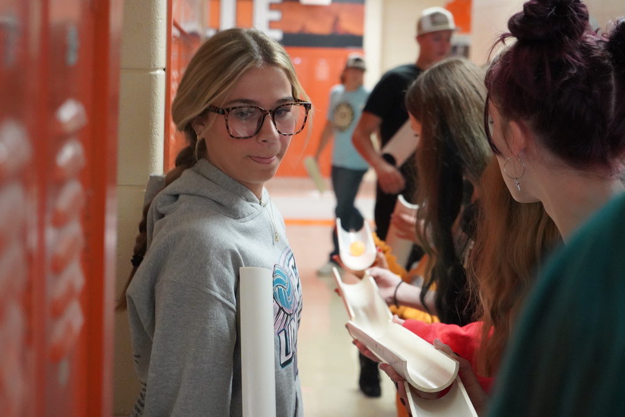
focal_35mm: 70
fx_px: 1215
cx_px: 312
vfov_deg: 19.5
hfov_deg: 28.8
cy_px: 208
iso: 12800
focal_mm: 70
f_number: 5.6
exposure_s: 1/160
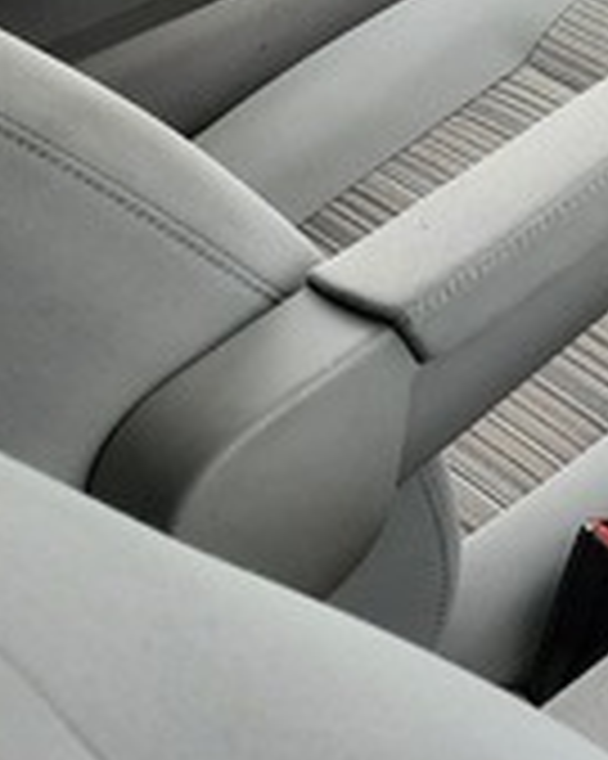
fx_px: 2071
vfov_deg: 19.5
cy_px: -169
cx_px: 1270
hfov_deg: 13.8
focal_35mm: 92
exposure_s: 1/50
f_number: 2
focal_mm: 4.6
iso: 40
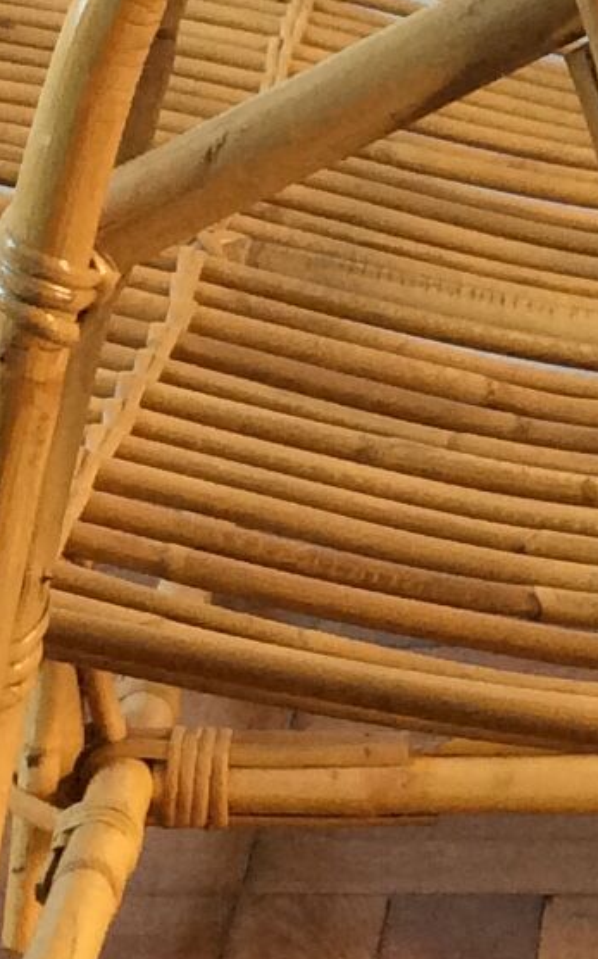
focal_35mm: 158
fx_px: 4124
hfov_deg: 8.2
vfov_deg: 13.3
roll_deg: -0.7
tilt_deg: -17.2
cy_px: 509
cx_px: 727
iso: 80
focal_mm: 3.3
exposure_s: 1/25
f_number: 2.4
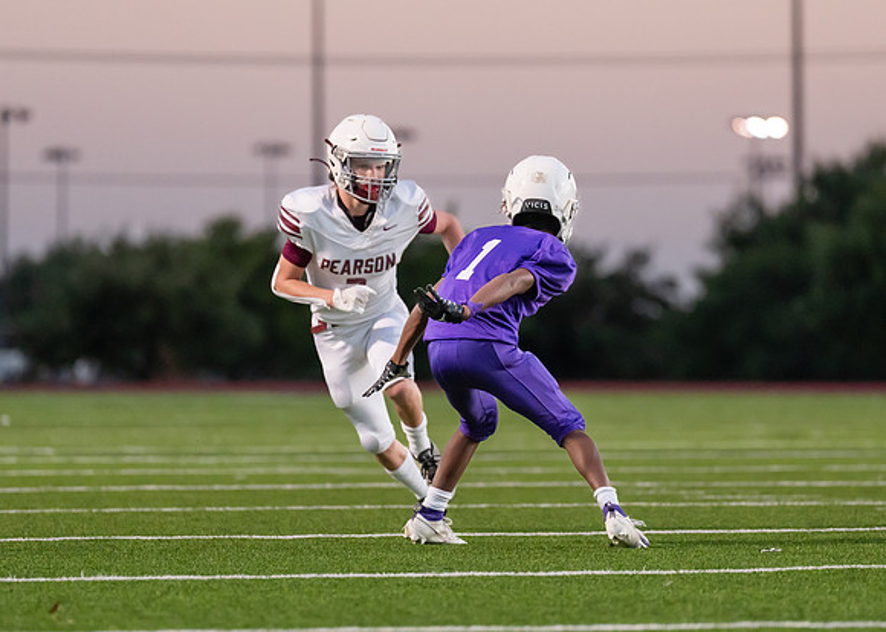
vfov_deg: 4.3
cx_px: 478
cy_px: 335
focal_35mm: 338
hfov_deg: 6.0
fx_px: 8503
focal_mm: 200
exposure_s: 1/1250
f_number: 2.8
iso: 2000
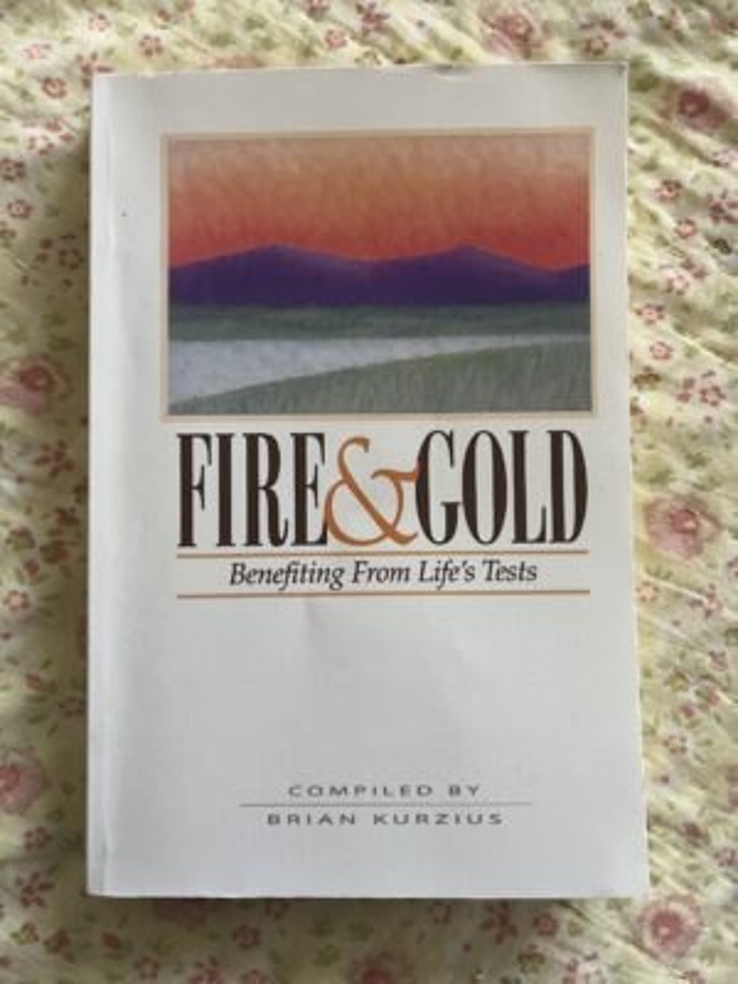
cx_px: 369
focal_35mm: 26
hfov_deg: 53.1
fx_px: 739
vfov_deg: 67.3
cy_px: 492
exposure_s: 1/60
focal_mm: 5.1
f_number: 1.6
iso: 125
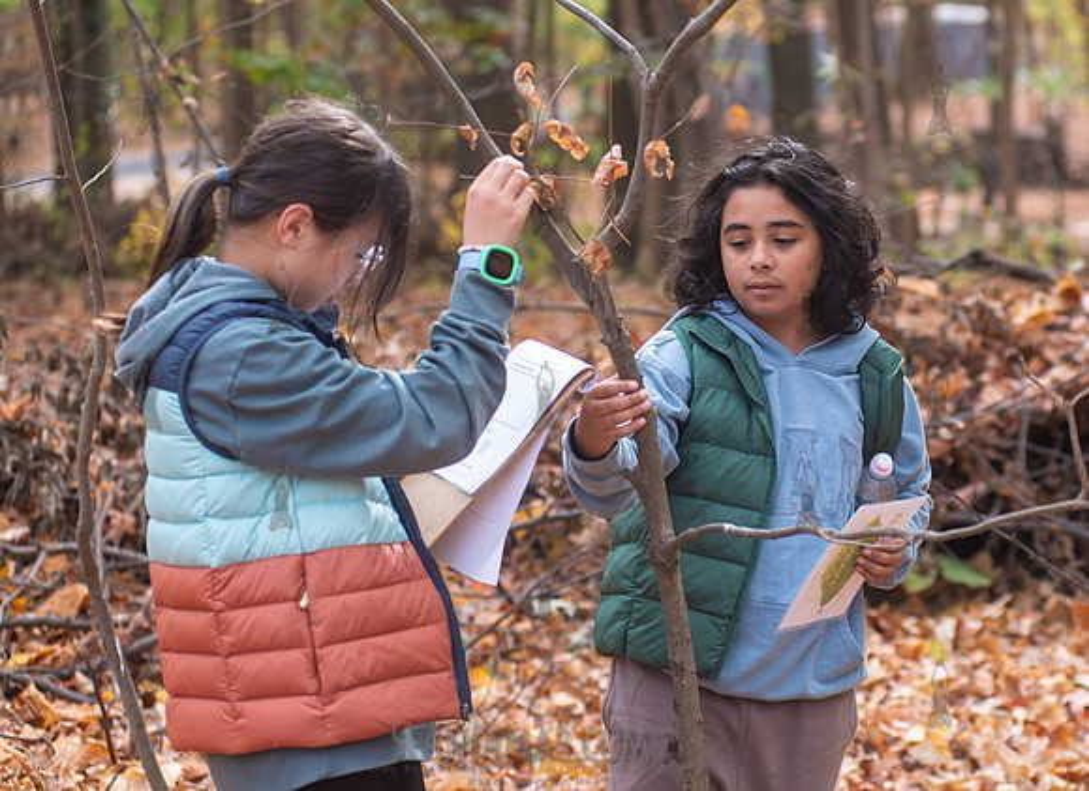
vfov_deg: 13.6
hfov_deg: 18.6
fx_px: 3318
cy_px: 367
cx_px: 715
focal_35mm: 107
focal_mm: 80
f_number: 4
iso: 160
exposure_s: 1/125
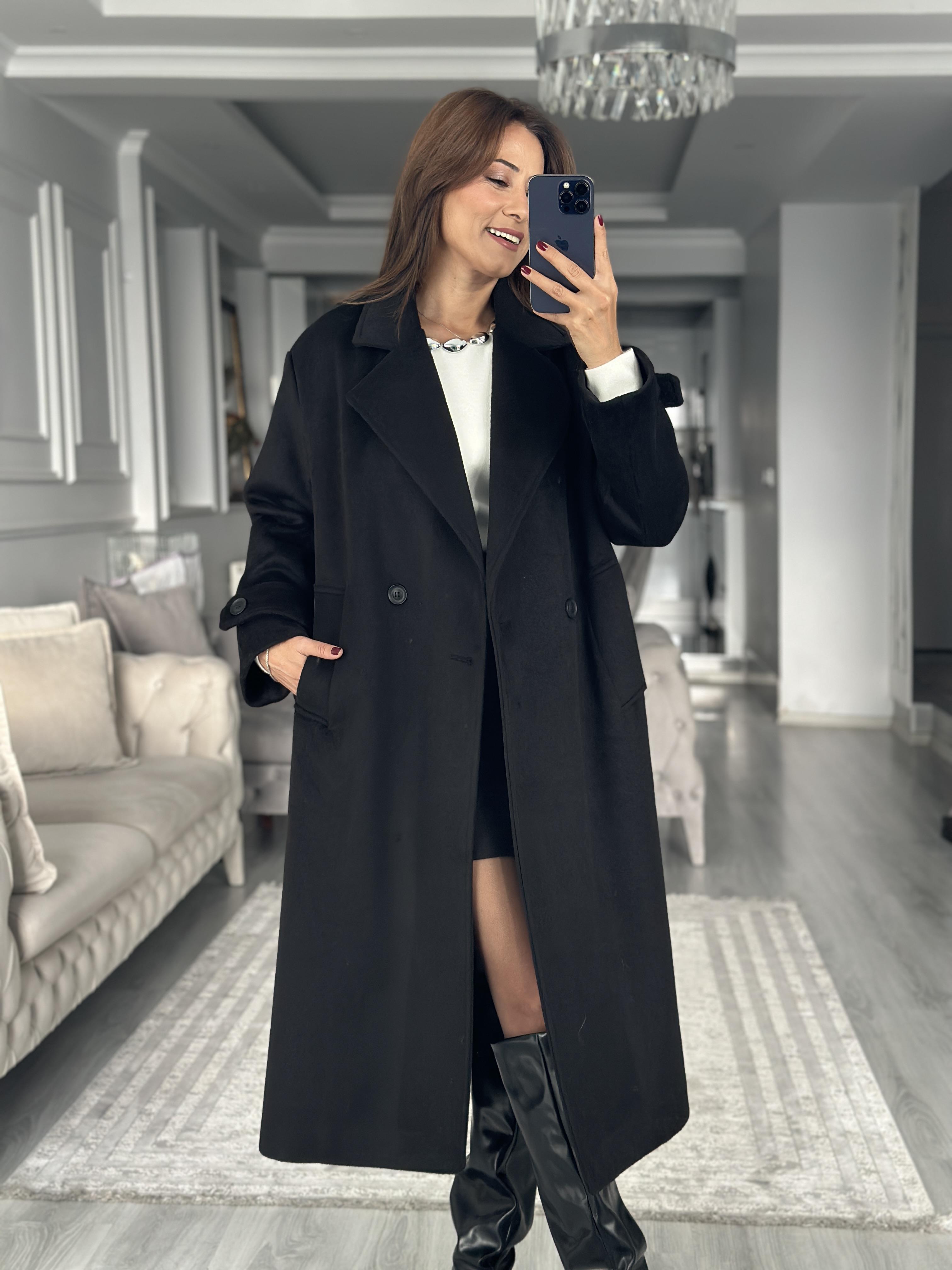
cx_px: 476
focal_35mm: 48
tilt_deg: -21.9
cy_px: 635
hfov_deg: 30.3
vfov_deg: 39.7
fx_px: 1760
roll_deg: +0.5
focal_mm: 6.86
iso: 125
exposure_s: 1/69
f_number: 1.78
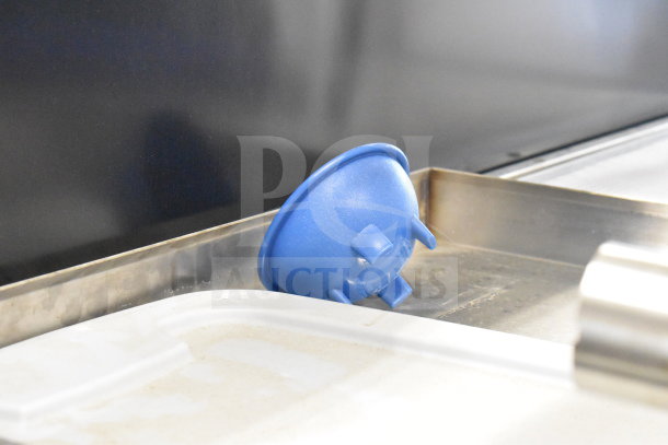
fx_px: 1531
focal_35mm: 82
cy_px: 222
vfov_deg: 16.6
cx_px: 334
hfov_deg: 24.6
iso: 12800
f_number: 5.6
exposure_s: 1/100
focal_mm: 55
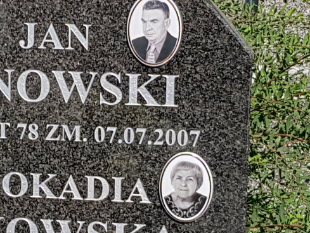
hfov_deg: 34.5
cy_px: 149
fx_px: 457
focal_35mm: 51
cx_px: 9
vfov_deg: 28.4
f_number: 1.7
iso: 40
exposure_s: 1/3800
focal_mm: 4.2
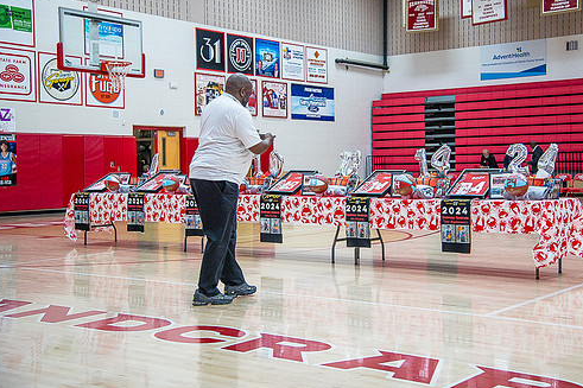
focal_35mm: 52
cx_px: 328
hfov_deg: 38.1
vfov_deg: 25.9
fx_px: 842
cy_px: 165
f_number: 4
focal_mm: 44
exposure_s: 1/320
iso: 2000
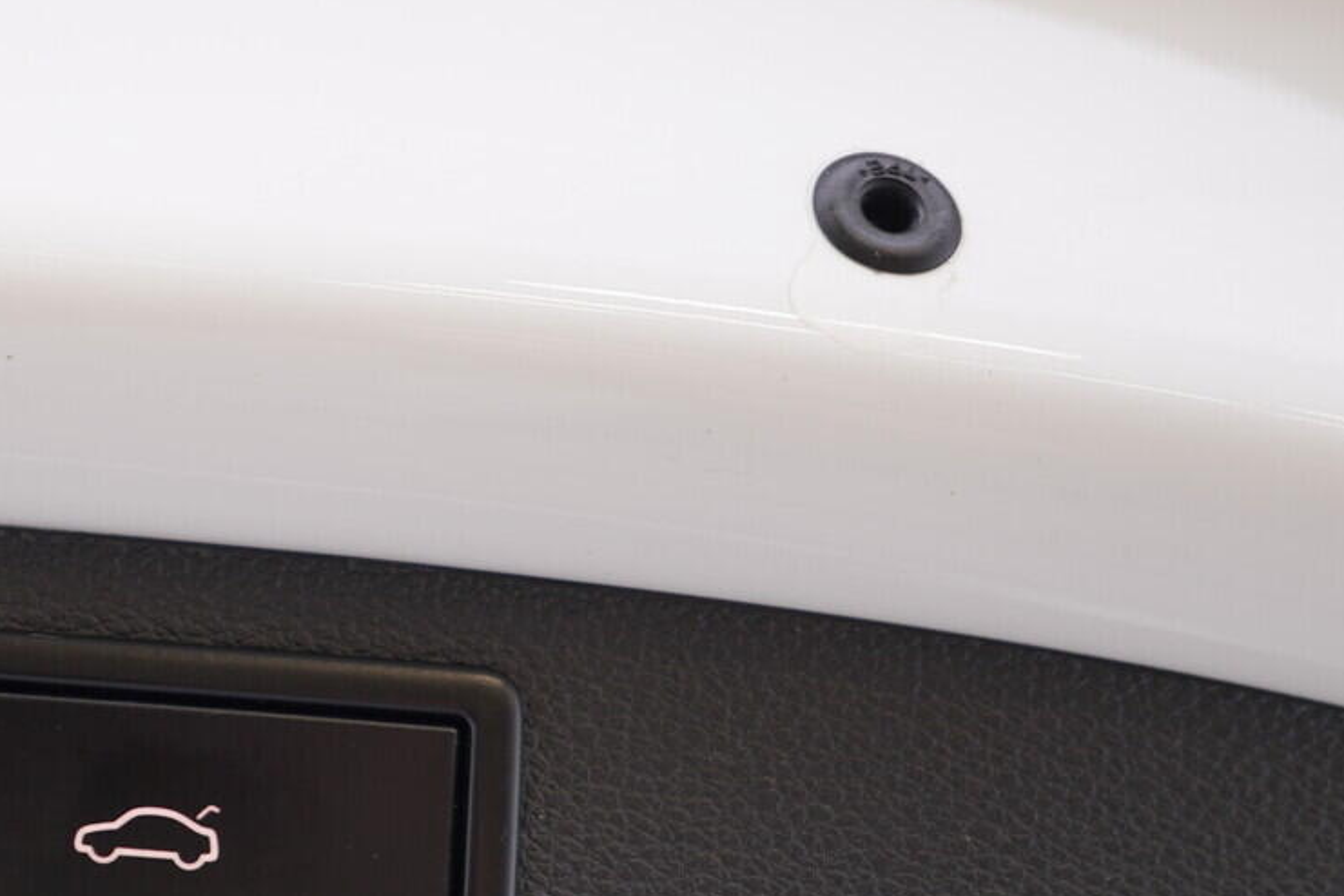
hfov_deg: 27.6
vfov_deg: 19.3
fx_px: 2613
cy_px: 675
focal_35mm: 70
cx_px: 80
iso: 125
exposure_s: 1/40
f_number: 2.8
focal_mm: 24
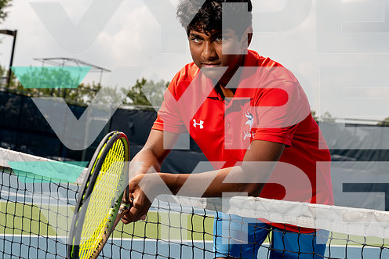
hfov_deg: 29.2
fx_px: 746
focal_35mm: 69
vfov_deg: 19.7
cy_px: 108
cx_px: 209
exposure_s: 1/250
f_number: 8
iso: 100
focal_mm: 59
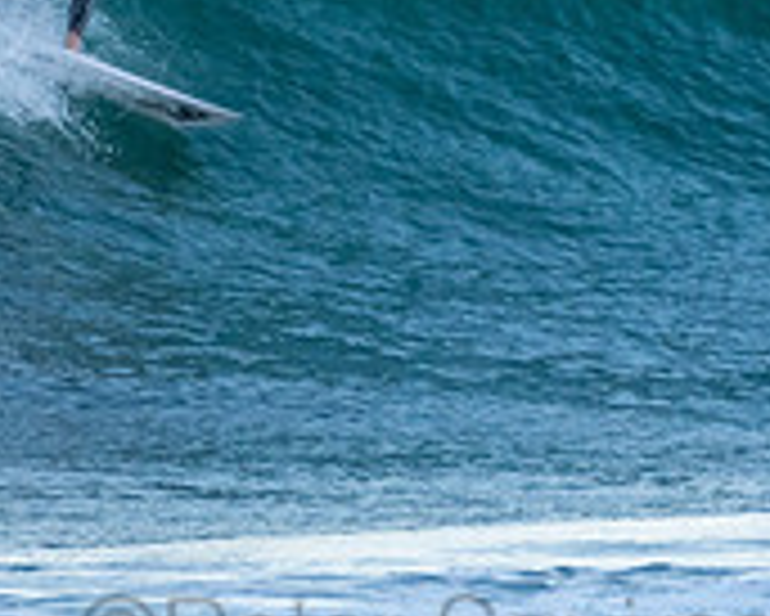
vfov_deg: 0.6
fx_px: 54565
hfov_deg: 0.8
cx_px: 428
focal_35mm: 2393
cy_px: -110
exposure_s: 1/1250
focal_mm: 500
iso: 1250
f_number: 5.6
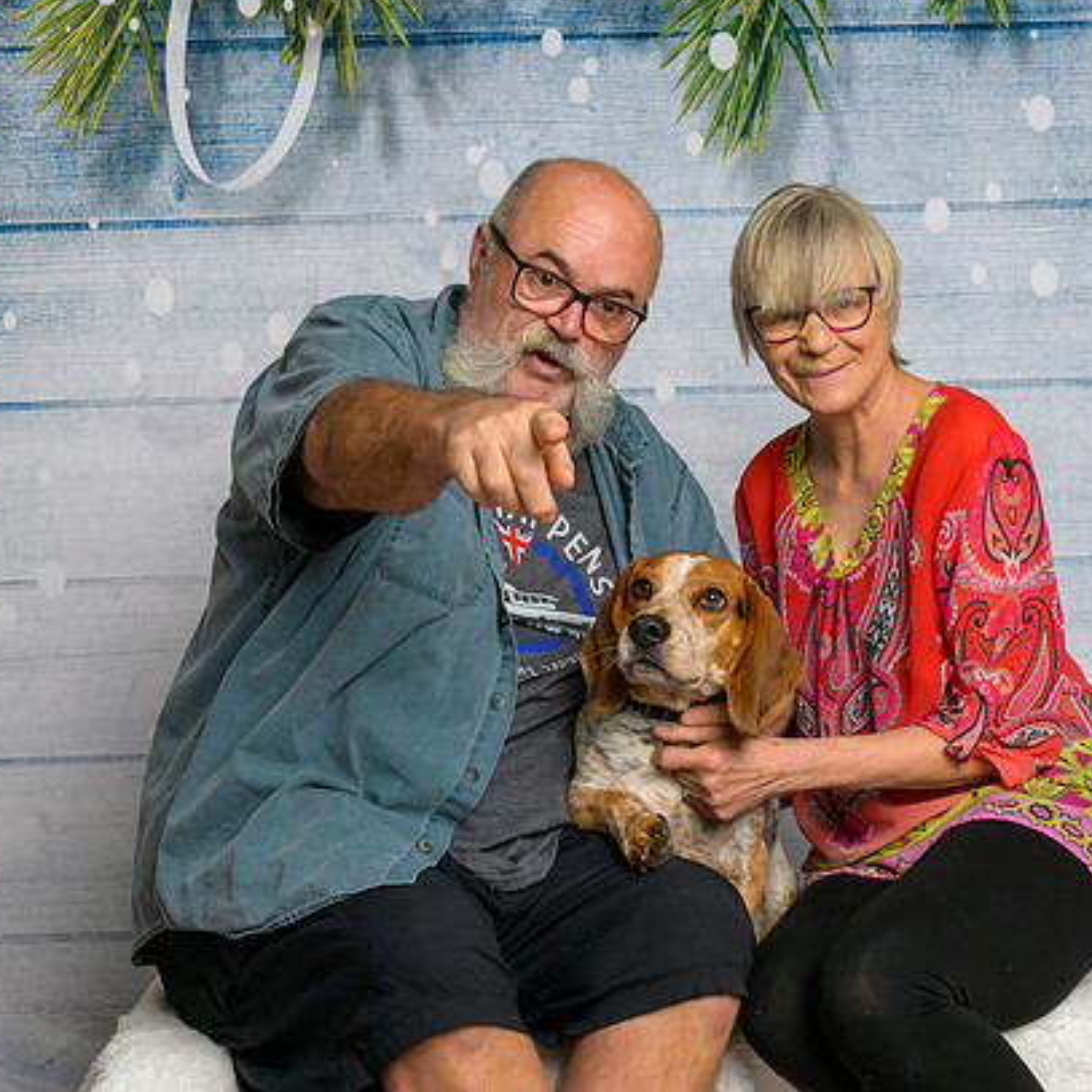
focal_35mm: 69
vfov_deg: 25.0
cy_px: 594
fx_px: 2463
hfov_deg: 24.9
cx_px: 695
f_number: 10
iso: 400
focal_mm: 42
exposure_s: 1/125
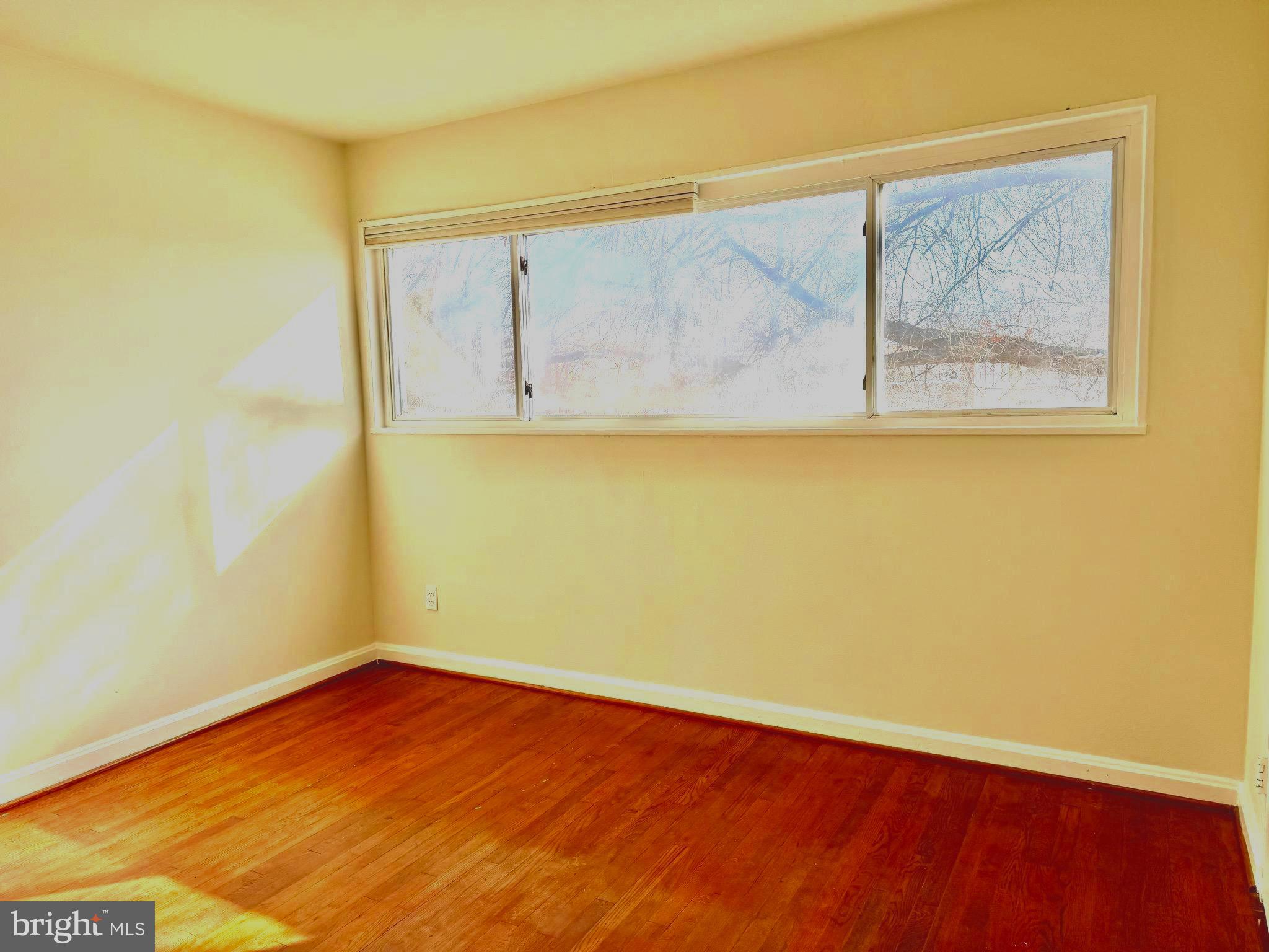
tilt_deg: -5.9
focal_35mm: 24
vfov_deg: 56.8
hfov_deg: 71.6
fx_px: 880
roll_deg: +2.5
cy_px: 476
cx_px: 634
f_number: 1.78
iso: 80
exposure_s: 1/955
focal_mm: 6.76
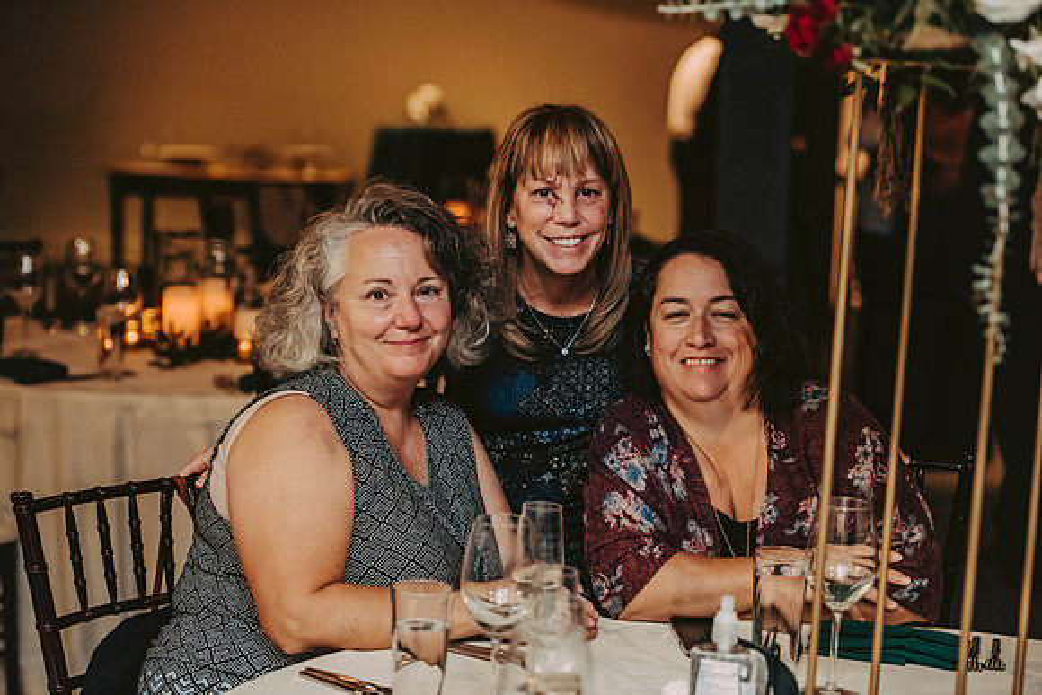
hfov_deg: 24.8
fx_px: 2374
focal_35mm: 82
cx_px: 521
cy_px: 348
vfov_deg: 16.7
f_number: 3.2
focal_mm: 82
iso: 2500
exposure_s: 1/200
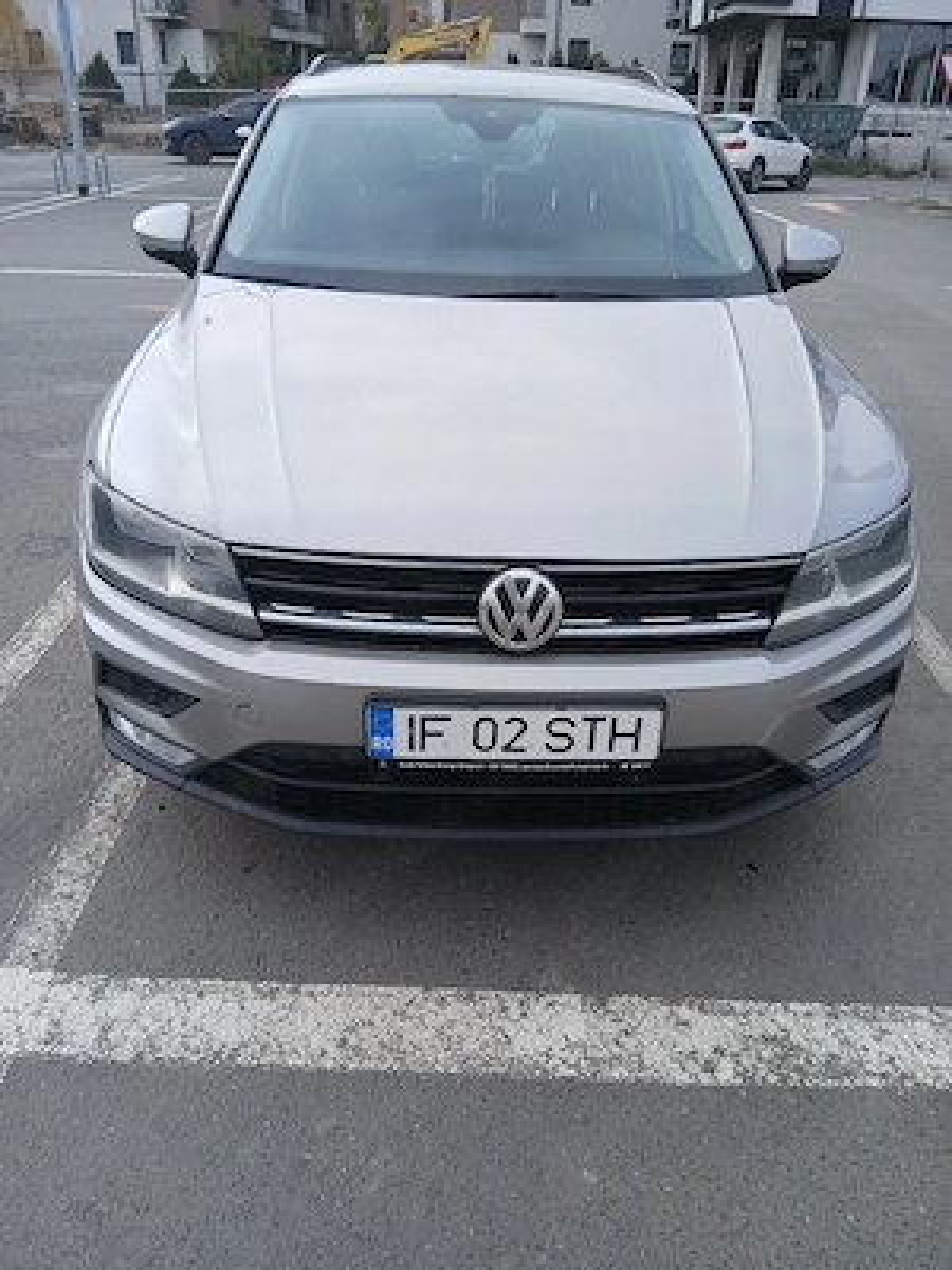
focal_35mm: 26
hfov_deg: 53.1
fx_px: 953
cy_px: 635
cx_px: 476
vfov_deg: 67.3
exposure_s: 1/128
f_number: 1.8
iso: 20
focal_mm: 3.98
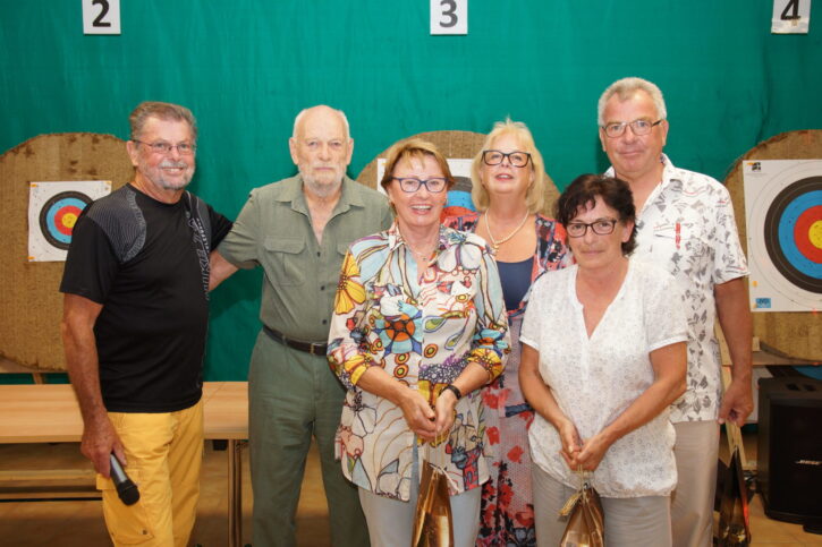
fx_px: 822
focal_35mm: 36
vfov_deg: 36.9
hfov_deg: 53.1
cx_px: 411
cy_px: 274
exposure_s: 1/60
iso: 400
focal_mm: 24
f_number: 4
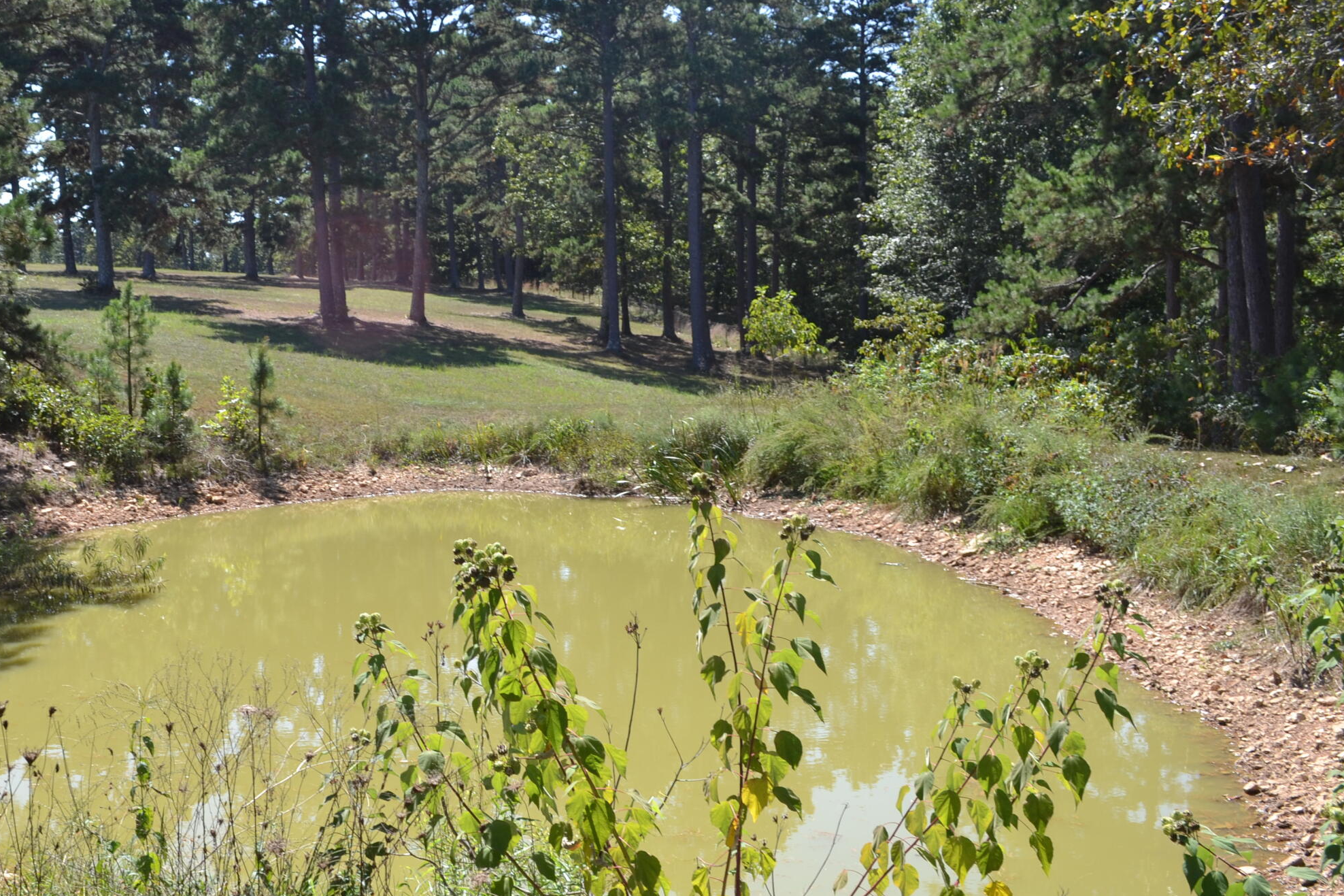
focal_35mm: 41
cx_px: 407
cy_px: 495
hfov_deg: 46.4
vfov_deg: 32.6
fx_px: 1530
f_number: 6.3
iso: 100
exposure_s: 1/160
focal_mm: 18
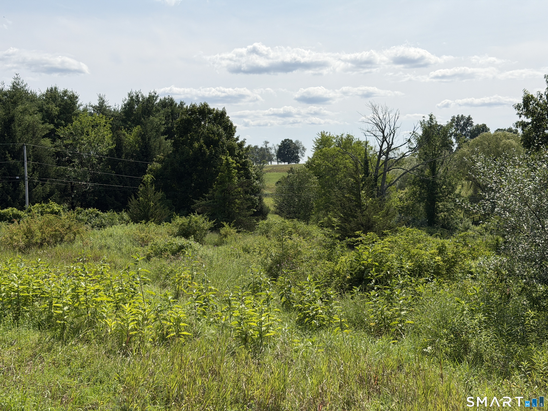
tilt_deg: -2.0
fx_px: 760
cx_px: 274
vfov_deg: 30.3
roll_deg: +0.3
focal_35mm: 48
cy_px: 206
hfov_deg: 39.7
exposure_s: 1/7143
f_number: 1.78
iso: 64
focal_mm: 6.76
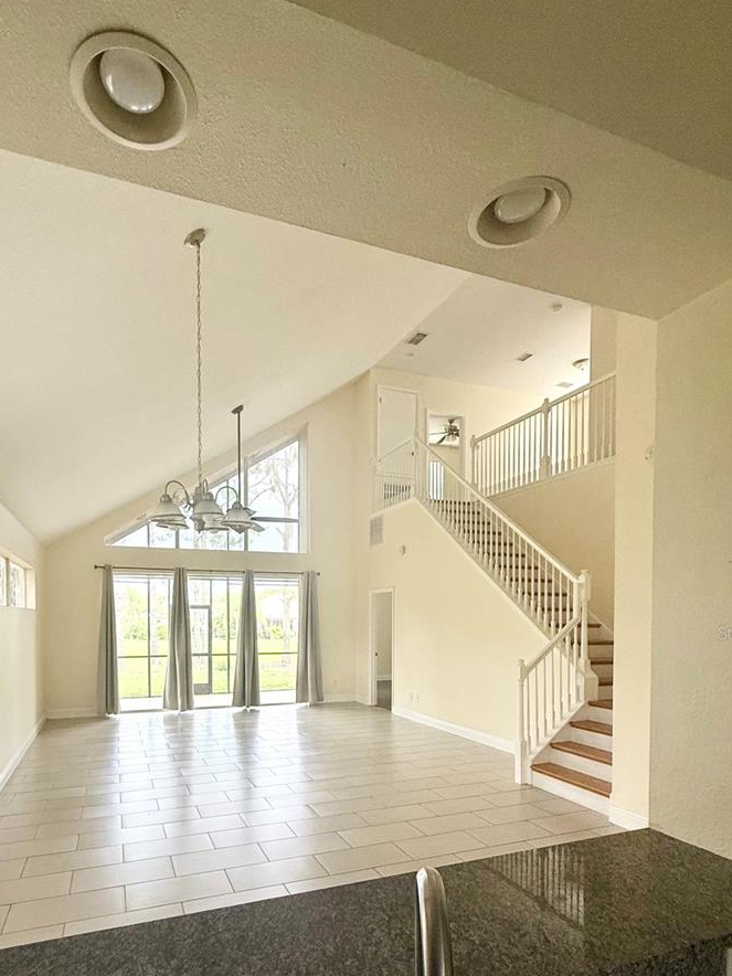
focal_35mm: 19
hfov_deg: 68.1
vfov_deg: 82.4
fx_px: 536
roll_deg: -0.4
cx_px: 299
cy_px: 633
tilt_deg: -1.7
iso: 200
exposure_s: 1/99
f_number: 2.2
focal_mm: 2.22
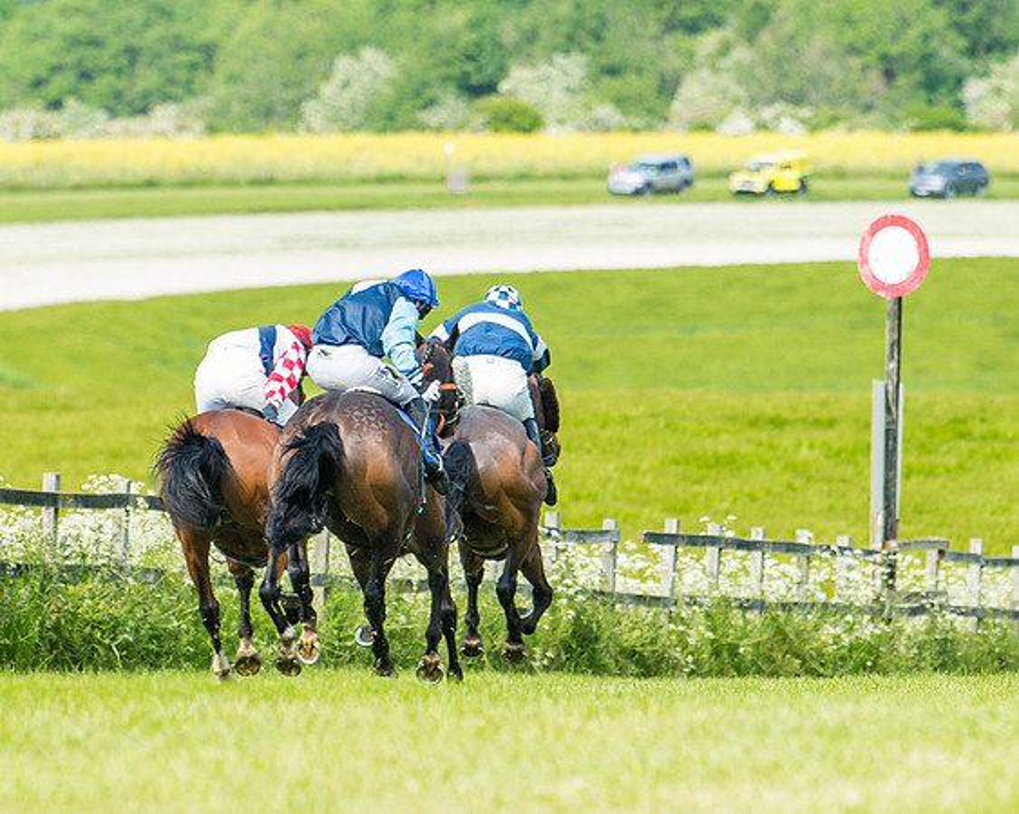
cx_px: 517
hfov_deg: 3.9
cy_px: 314
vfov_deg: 3.1
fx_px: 15123
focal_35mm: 502
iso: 400
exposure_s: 1/1250
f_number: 4
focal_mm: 200
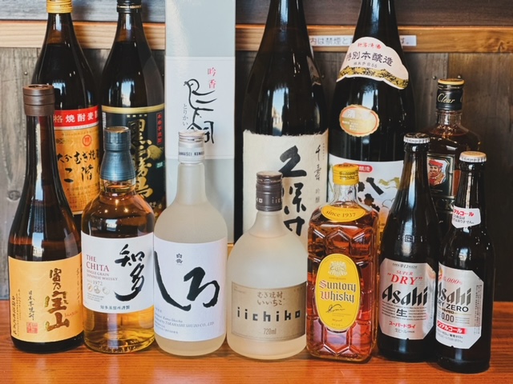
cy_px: 192
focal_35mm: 77
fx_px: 1141
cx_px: 256
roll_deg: -1.1
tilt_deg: -14.4
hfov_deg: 25.3
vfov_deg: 19.1
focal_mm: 9
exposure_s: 1/100
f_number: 2.8
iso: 200
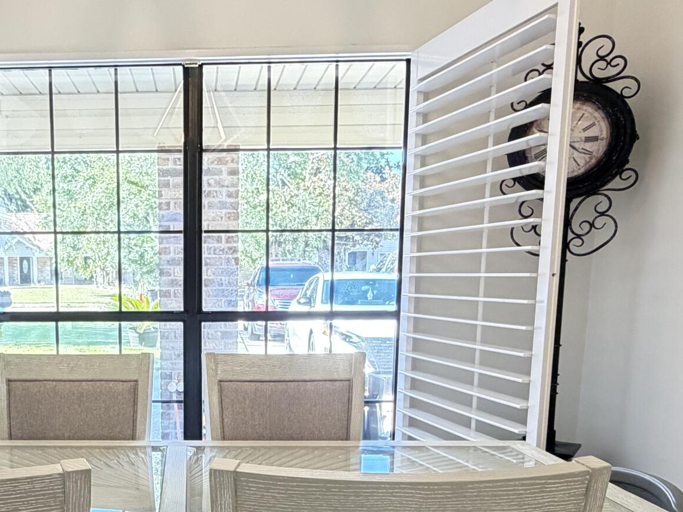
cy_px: 386
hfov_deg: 49.5
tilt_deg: -9.4
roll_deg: +0.5
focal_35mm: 36
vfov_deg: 38.6
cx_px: 177
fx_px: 710
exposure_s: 1/60
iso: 400
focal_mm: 2.22
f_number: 2.2
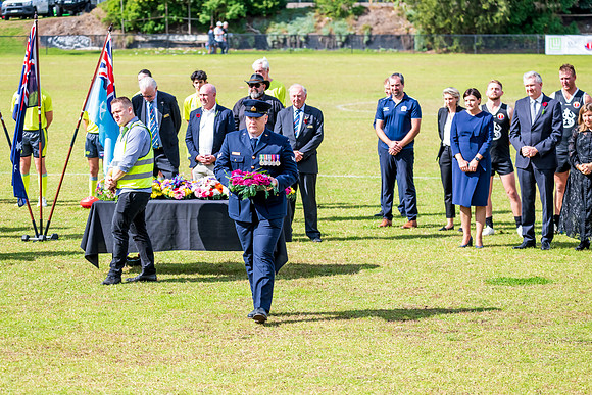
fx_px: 2467
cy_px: 198
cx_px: 296
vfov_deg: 9.2
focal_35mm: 150
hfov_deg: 13.7
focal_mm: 150
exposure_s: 1/1600
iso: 800
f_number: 7.1
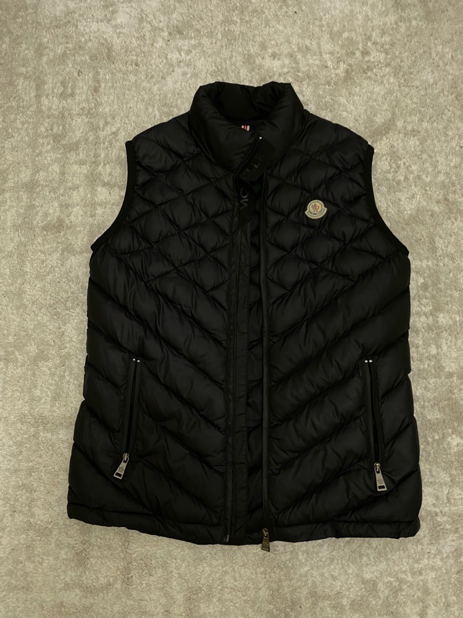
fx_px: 464
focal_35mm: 26
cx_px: 232
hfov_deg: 53.1
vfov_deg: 67.3
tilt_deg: -78.5
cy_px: 309
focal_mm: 4.25
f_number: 1.8
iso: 640
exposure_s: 1/25
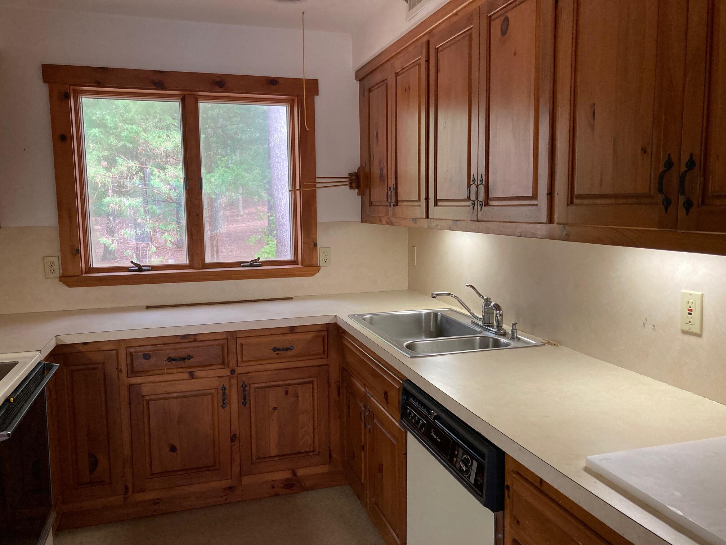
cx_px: 363
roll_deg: -0.2
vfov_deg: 49.7
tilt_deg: -6.1
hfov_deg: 63.4
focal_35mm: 28
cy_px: 272
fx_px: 587
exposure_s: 1/60
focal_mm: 3.99
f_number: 1.8
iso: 160
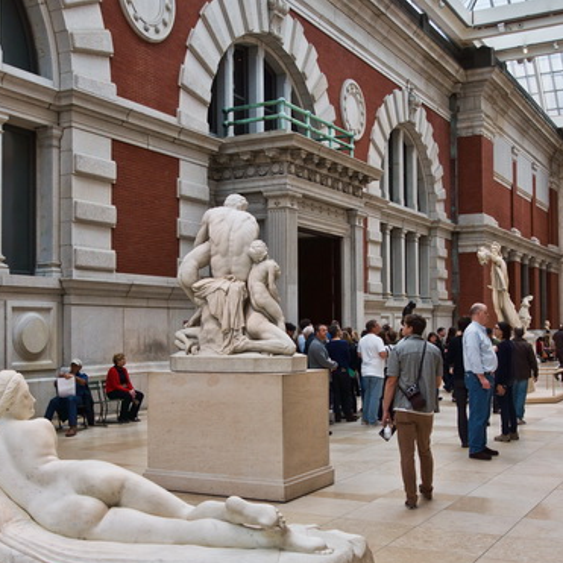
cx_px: 259
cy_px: 307
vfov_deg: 38.3
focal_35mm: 44
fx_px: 810
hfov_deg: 38.3
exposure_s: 1/60
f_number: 4
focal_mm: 16
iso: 100
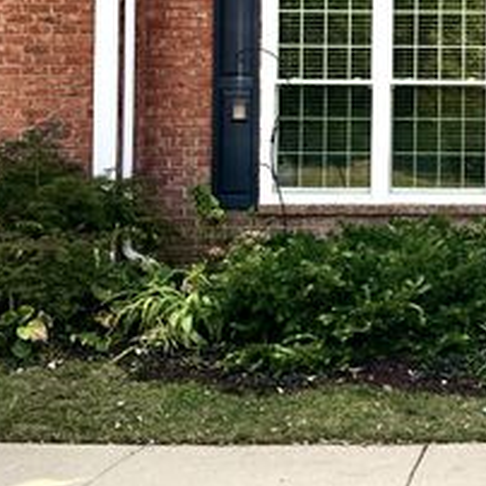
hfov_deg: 23.2
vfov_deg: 22.8
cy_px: -90
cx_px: 529
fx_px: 1112
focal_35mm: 70
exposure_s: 1/1517
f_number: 1.78
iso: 80
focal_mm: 6.86
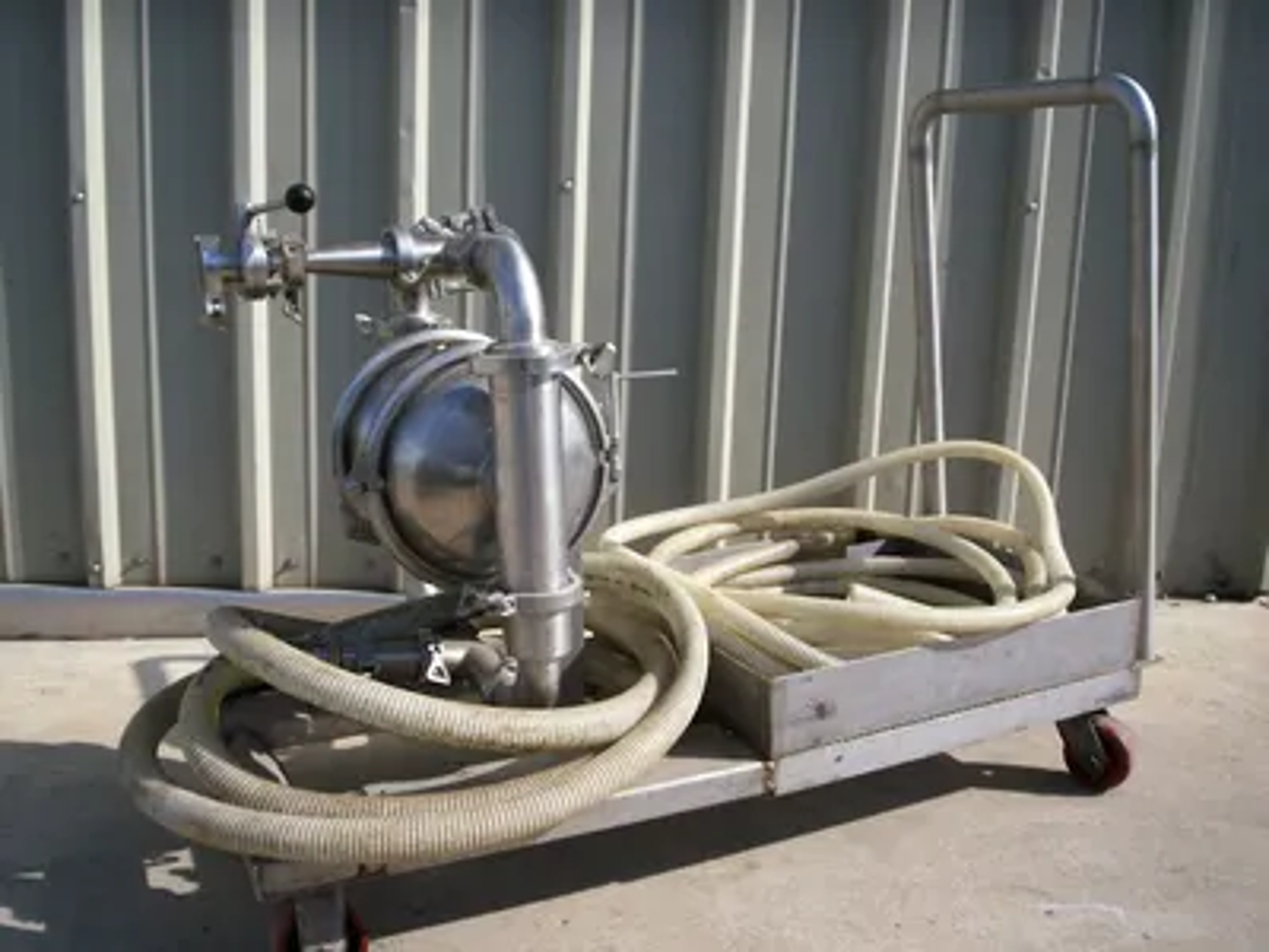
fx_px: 1320
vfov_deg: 39.7
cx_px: 634
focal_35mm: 36
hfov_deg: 51.4
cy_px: 476
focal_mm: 5.9
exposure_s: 1/399
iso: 100
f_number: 4.5
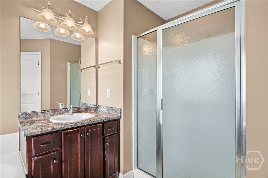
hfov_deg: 95.0
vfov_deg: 72.1
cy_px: 89
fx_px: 123
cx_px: 134
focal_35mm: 16
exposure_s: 1/2
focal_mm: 11
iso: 250
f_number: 7.1
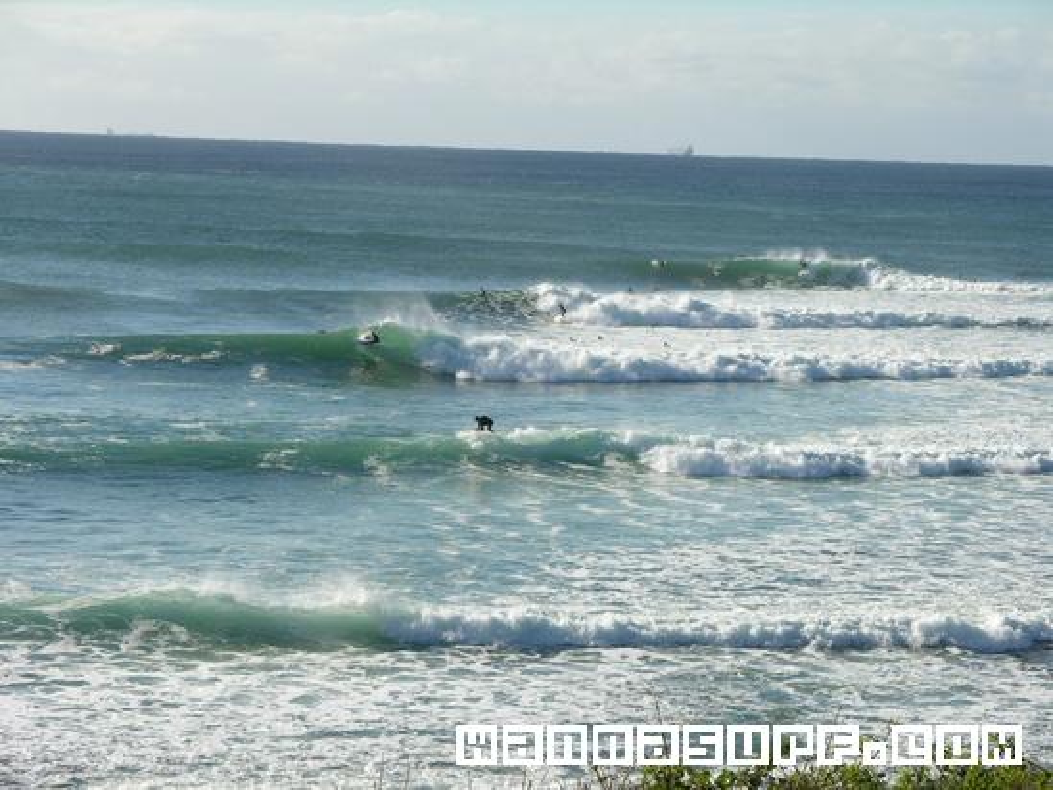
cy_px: 395
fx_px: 4260
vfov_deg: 10.6
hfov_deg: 14.1
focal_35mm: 140
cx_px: 526
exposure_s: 1/340
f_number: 5.4
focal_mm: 34.7
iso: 50
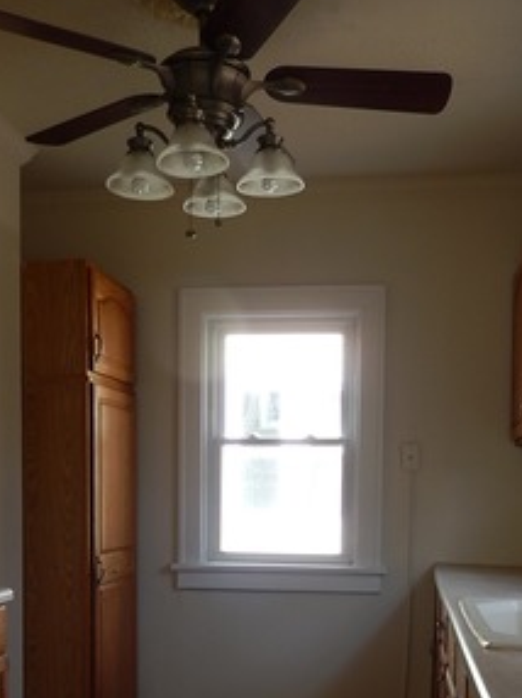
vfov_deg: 43.0
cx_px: 271
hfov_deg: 34.3
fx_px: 846
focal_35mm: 42
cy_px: 547
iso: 125
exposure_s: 1/50
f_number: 3.4
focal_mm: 4.5
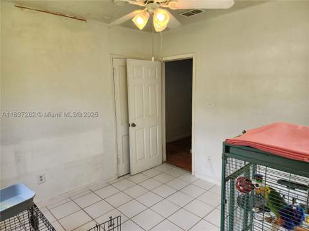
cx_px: 154
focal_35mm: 23
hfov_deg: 73.9
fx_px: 205
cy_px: 116
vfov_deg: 58.9
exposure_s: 1/180
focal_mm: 6.4
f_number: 1.8
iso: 100
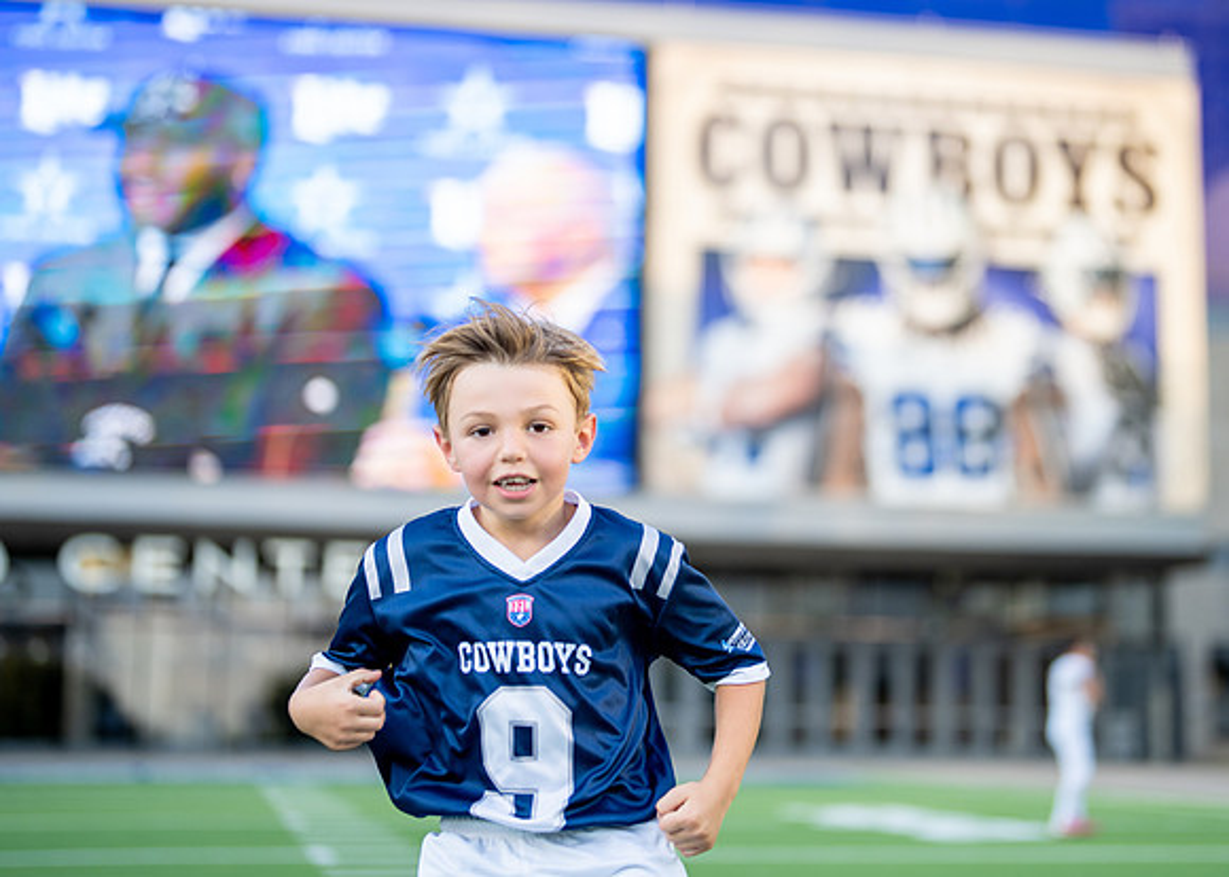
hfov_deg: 29.2
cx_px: 725
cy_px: 339
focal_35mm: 67
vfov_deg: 21.1
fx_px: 2355
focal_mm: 50
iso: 125
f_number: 1.2
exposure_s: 1/1600
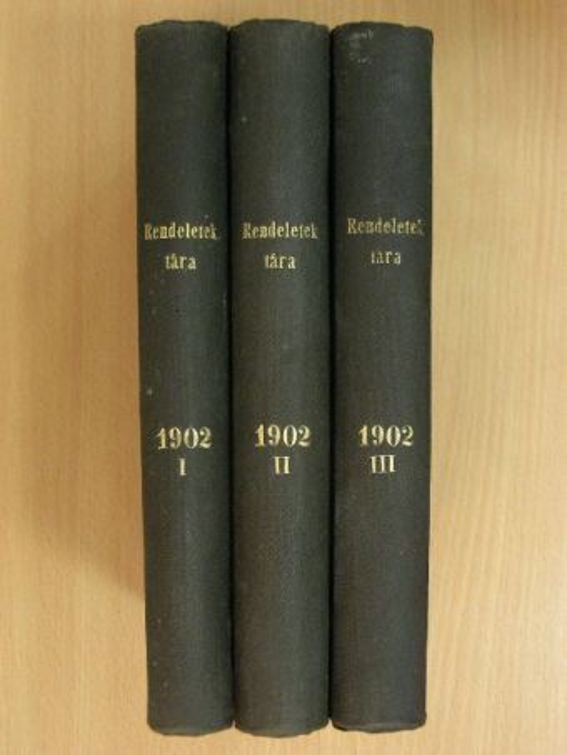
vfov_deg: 39.6
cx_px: 284
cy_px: 378
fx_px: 1048
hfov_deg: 30.3
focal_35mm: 48
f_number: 3.5
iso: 200
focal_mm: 8
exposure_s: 1/10.5
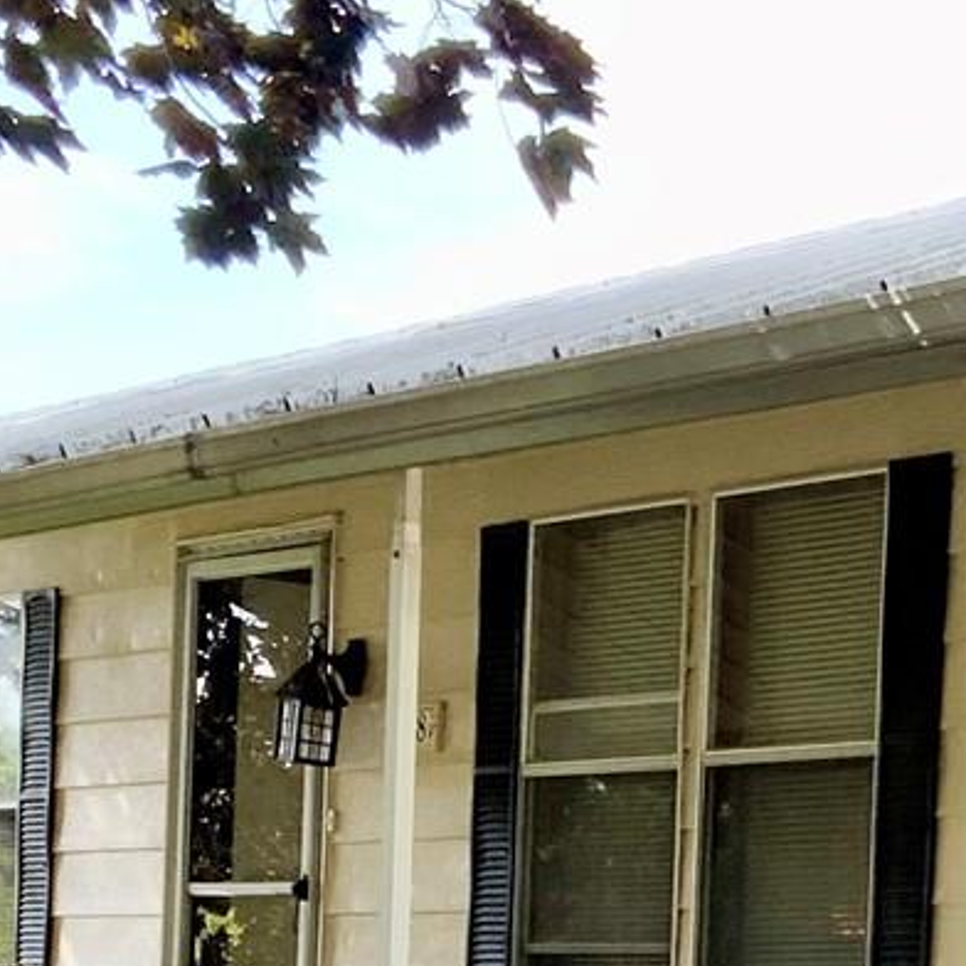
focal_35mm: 134
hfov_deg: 12.9
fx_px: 4231
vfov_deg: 12.5
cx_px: 927
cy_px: 1338
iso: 16
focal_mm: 3
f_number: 1.8
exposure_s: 1/206
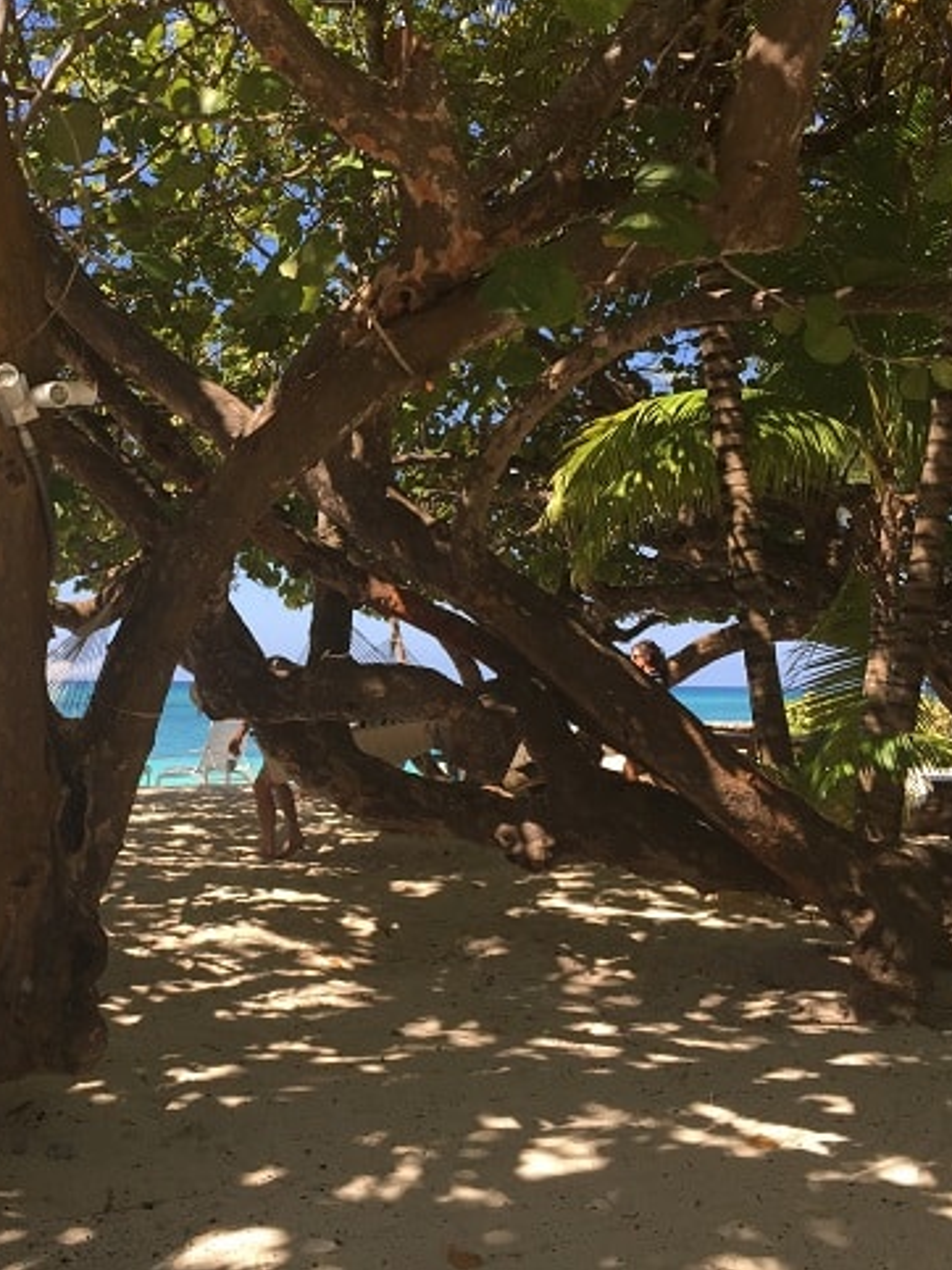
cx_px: 271
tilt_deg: +2.3
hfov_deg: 36.2
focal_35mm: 39
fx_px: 1431
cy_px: 632
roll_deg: -0.8
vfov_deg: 47.9
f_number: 2.2
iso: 32
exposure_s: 1/682
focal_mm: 4.15
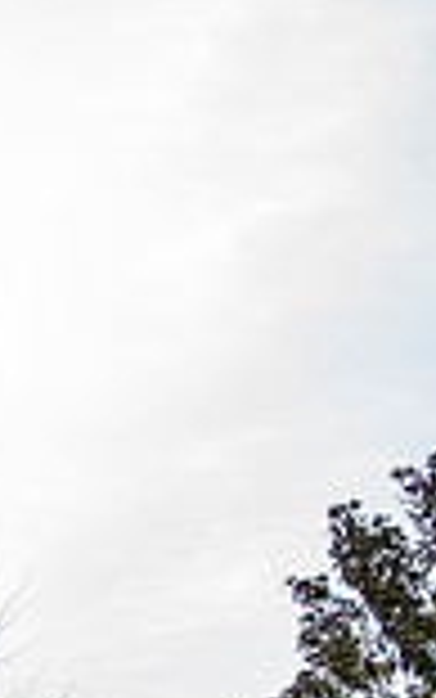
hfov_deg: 10.1
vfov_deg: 19.5
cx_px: -778
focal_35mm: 103
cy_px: 736
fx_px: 1956
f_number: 2.8
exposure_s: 1/200
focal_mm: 27
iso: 250
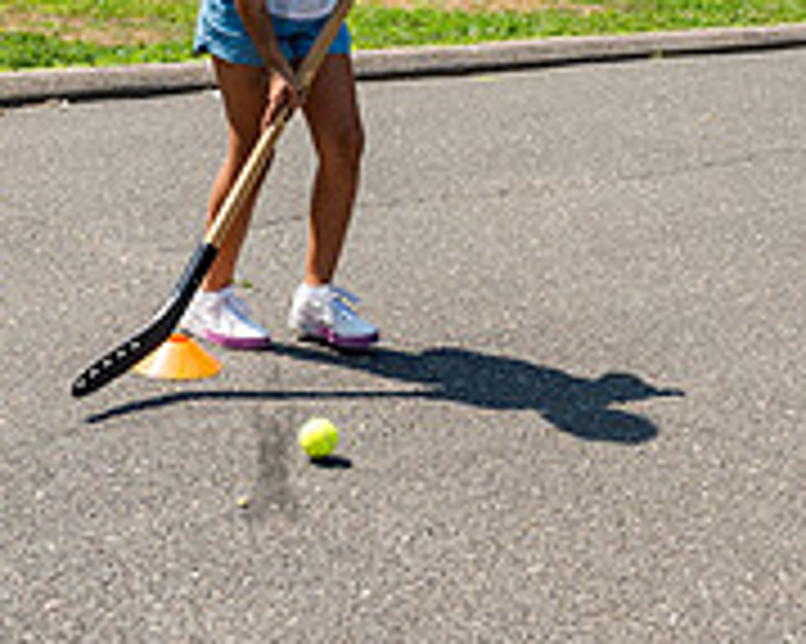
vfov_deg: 18.2
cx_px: 270
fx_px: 1955
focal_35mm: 82
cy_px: 7
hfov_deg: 23.2
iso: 400
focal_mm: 27
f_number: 4.5
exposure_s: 1/2000
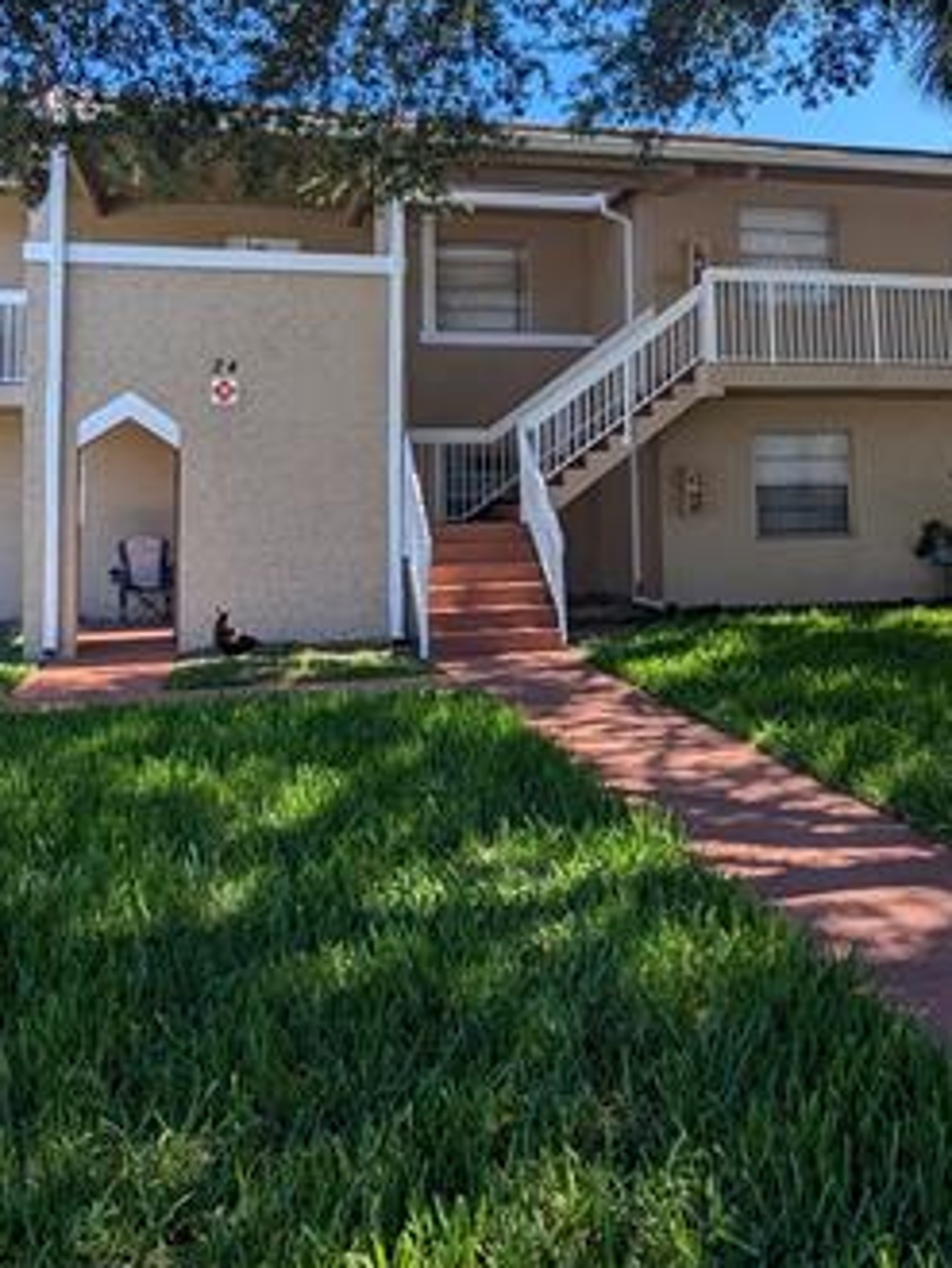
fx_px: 1136
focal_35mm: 31
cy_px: 382
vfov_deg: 56.5
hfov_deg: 45.4
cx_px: 534
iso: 45
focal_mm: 2.35
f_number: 2.2
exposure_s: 1/704
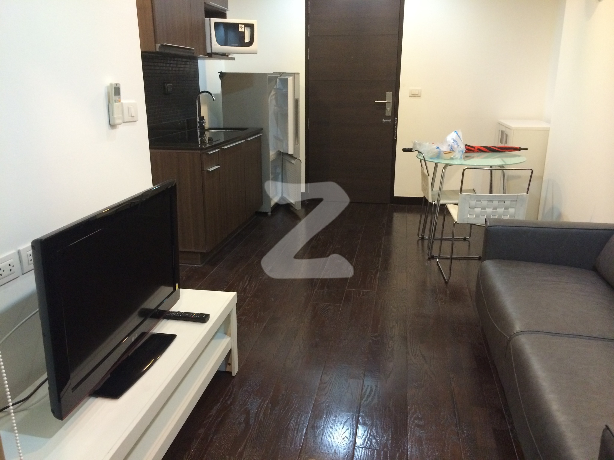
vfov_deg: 46.8
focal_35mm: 30
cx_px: 307
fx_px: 532
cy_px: 230
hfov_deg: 60.0
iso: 320
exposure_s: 1/24
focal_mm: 4.12
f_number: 2.2
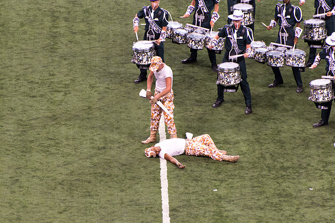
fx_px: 4154
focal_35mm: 447
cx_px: 157
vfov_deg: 3.1
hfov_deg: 4.6
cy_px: 105
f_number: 5.6
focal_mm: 300
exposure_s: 1/320
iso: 2500
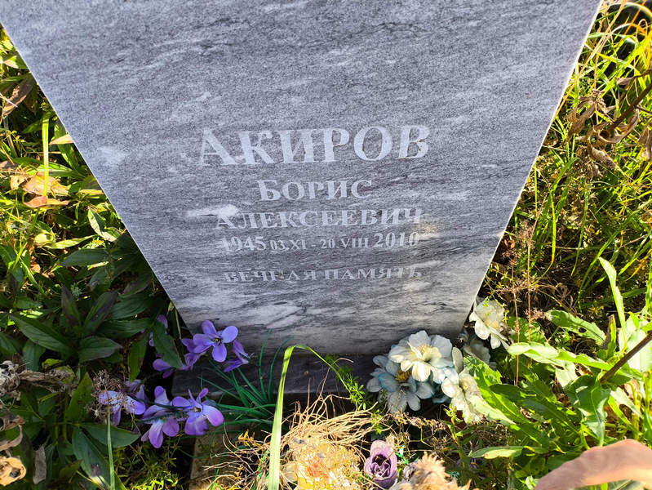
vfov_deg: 54.9
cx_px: 326
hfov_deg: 69.4
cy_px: 245
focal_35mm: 25
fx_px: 471
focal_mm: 4.71
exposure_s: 1/373
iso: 50
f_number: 1.7
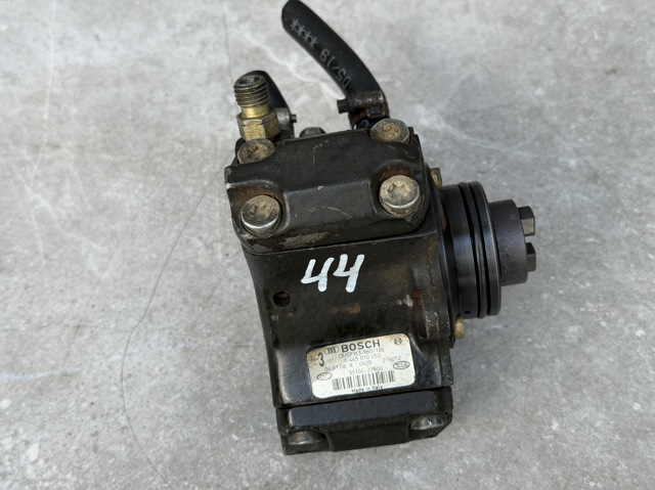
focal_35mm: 48
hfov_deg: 39.7
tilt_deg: -54.5
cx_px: 328
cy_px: 245
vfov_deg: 30.2
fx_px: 908
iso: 64
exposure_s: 1/398
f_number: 1.78
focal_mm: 6.76
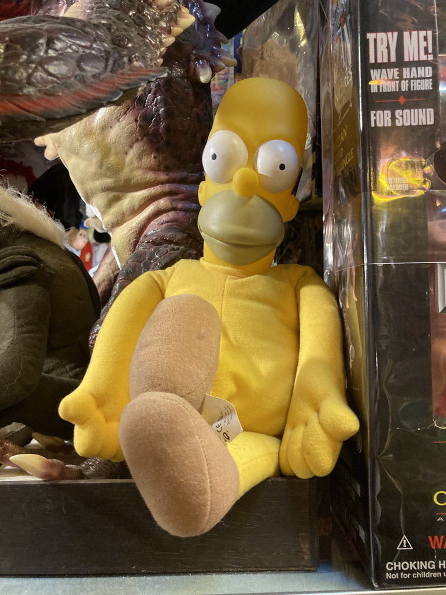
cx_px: 223
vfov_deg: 63.4
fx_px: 481
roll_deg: +1.6
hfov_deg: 49.7
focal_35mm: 28
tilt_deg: +3.1
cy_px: 298
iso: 320
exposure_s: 1/50
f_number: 1.8
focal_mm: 3.99
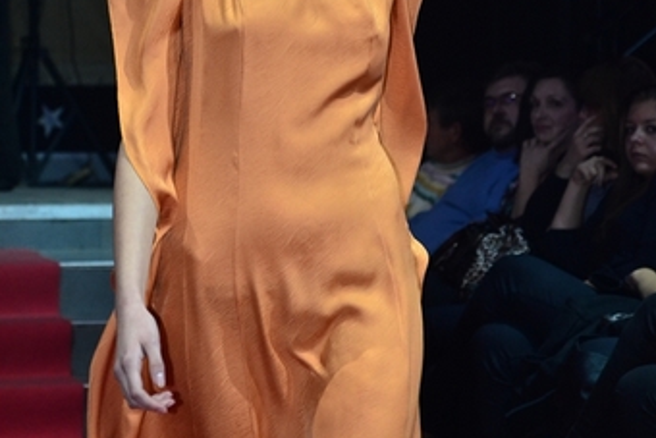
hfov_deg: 11.2
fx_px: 3336
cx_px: 330
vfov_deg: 7.5
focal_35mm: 183
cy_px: 64
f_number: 5.3
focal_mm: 80
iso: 800
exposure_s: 1/125
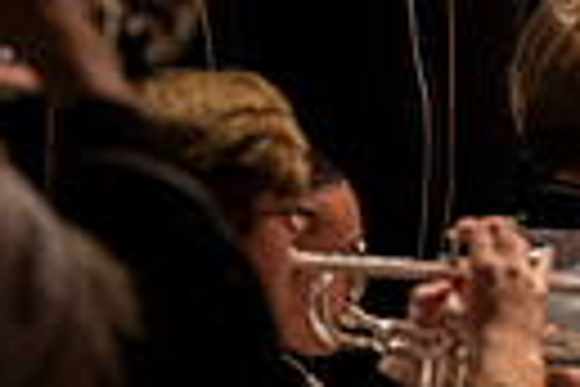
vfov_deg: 4.3
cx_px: 989
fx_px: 5075
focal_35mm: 315
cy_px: -245
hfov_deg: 6.4
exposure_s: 1/60
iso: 1600
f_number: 2.8
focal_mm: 70
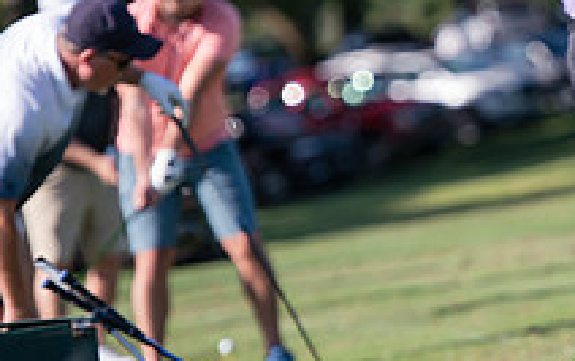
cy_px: 75
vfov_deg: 2.7
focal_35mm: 487
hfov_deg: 4.3
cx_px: 659
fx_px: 7640
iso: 64
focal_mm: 175
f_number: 3.2
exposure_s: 1/500
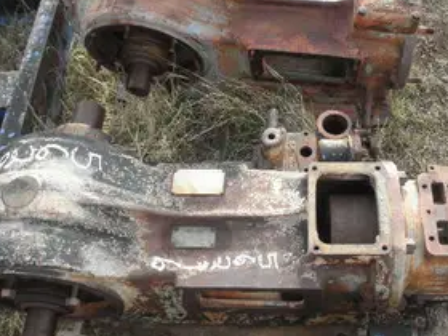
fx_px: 518
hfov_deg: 46.7
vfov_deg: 36.0
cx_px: 251
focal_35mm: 40
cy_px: 163
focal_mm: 5
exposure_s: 1/160
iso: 64
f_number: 3
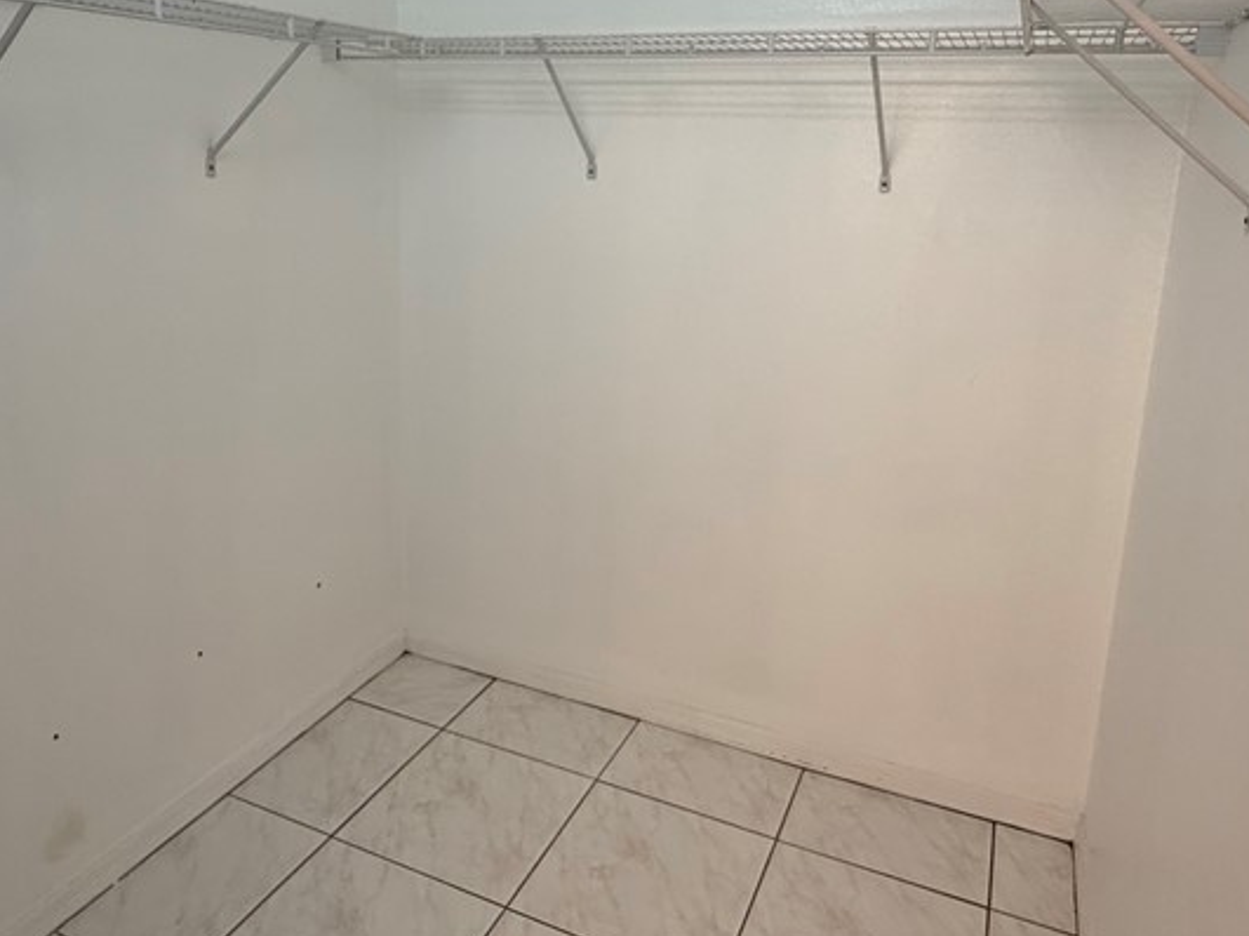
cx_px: 597
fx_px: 974
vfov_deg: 50.8
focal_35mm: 27
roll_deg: -1.5
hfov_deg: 65.3
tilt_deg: -12.5
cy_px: 346
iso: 160
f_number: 2.2
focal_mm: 2.22
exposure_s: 1/120
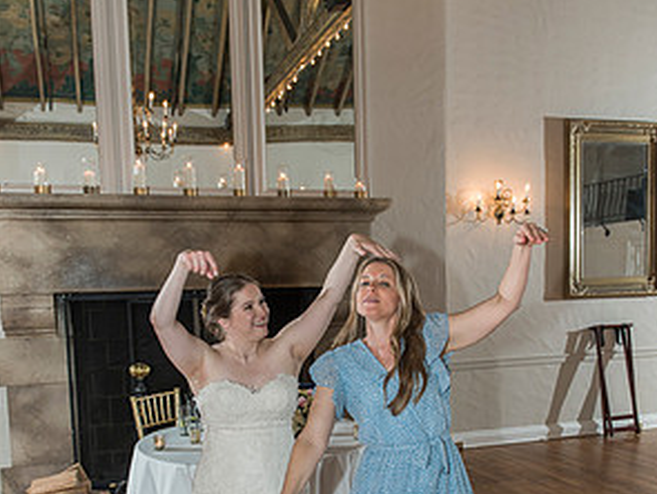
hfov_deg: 45.7
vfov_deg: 34.6
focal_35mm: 41
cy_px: 358
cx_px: 330
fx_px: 779
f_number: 4
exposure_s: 1/80
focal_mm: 28
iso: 640
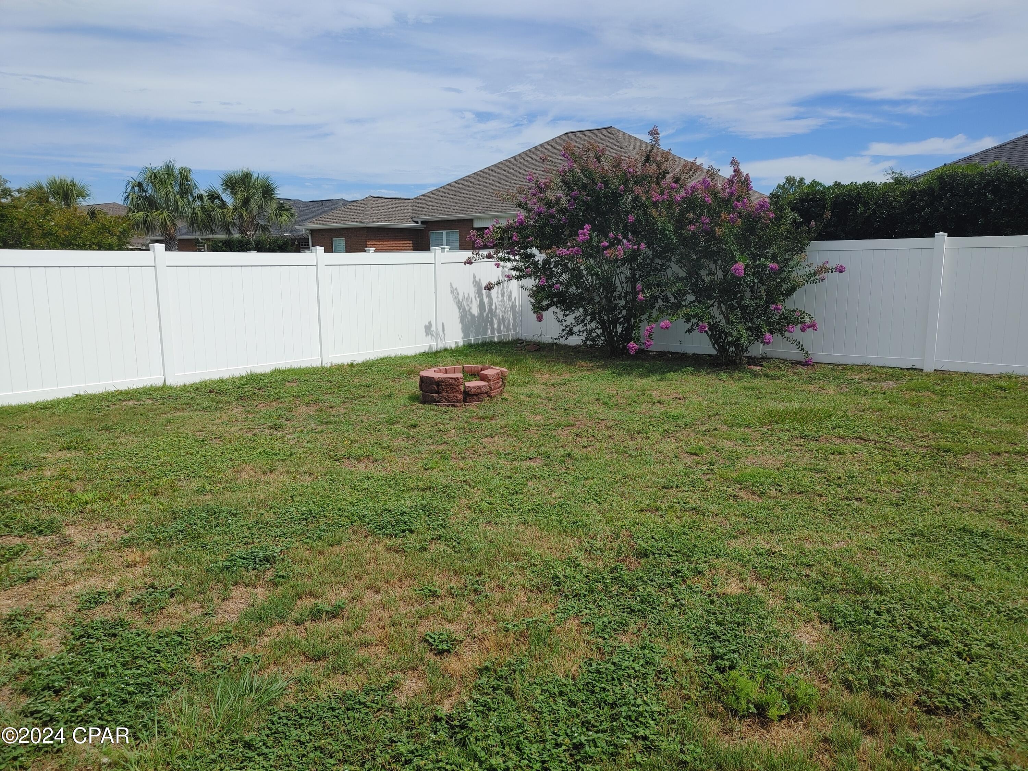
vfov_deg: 53.1
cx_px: 514
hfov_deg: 67.3
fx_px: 772
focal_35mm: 26
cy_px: 386
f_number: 1.8
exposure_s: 1/2703
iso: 50
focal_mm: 5.58
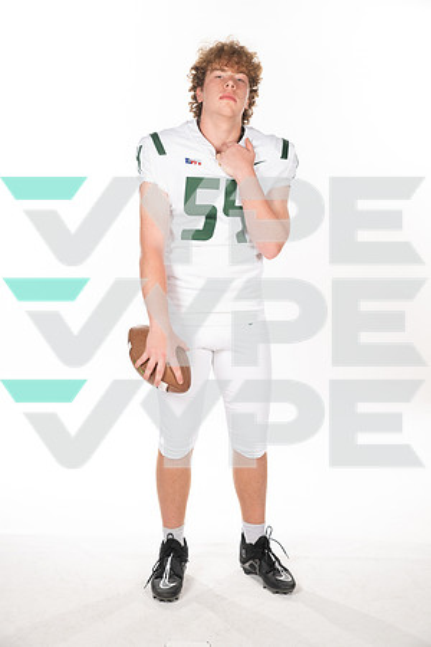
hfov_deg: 24.2
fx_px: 1006
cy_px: 324
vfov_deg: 35.6
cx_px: 216
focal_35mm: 56
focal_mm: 56
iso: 640
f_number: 8
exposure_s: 1/400
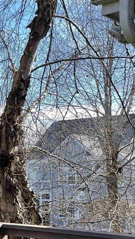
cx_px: -58
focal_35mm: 78
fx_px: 496
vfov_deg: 26.4
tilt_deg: -3.8
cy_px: 208
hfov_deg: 14.6
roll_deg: +0.5
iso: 32
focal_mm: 4.2
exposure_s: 1/1366
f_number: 1.6
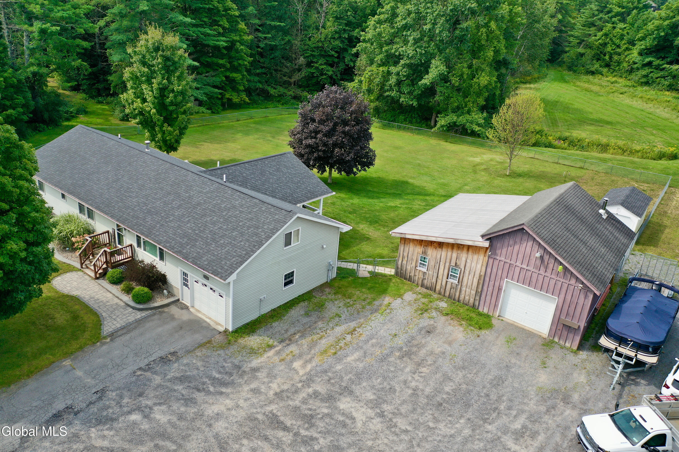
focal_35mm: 28
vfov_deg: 46.4
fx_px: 528
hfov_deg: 65.5
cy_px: 226
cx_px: 340
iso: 100
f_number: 3.2
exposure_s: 1/50
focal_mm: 10.26
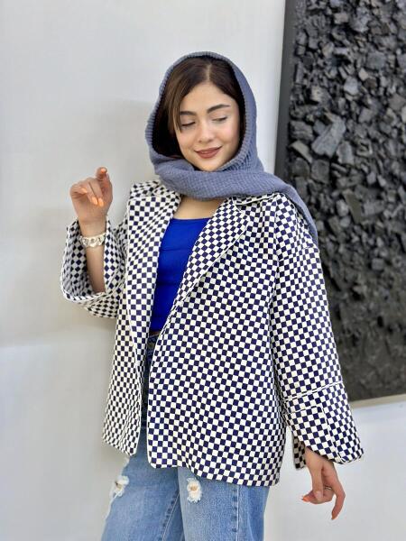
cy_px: 270
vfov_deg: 39.7
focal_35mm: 48
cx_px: 203
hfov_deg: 30.3
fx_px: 751
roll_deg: -2.3
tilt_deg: -4.9
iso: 100
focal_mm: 6.86
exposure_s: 1/130
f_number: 1.78
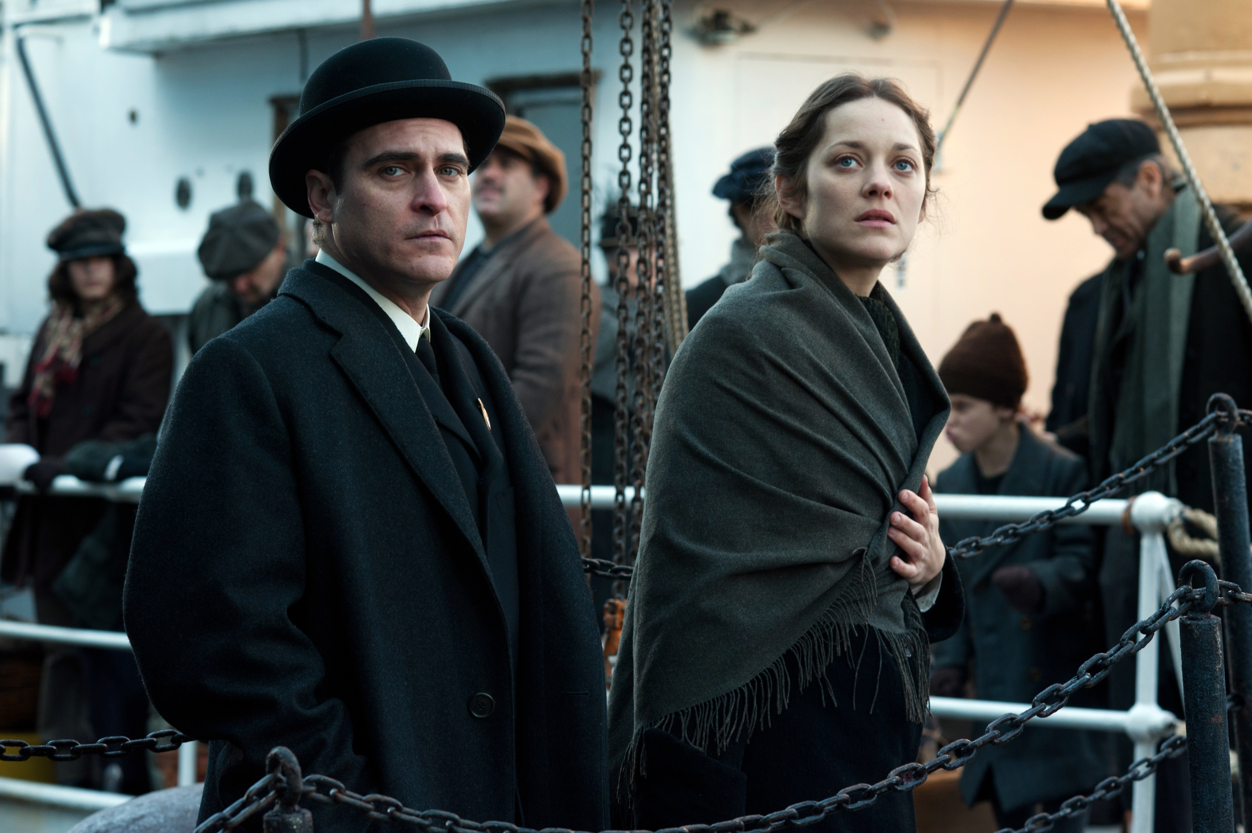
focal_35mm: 135
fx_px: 4692
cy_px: 416
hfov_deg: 15.2
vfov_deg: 10.1
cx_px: 626
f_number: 8
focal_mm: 135
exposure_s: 1/160
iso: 400
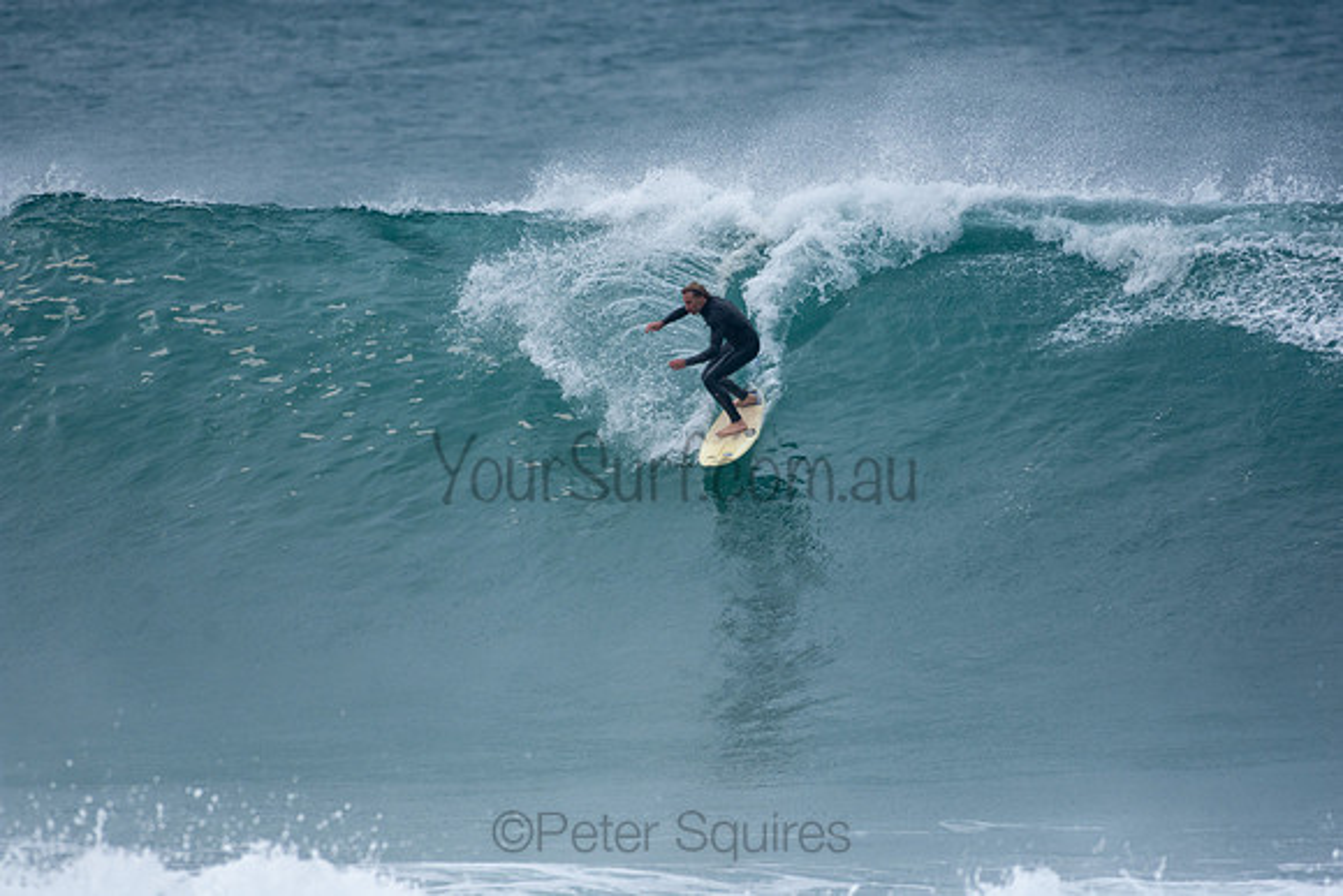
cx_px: 672
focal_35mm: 750
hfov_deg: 2.7
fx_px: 27984
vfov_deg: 1.8
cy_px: 448
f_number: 5.6
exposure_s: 1/1250
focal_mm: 500
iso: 320
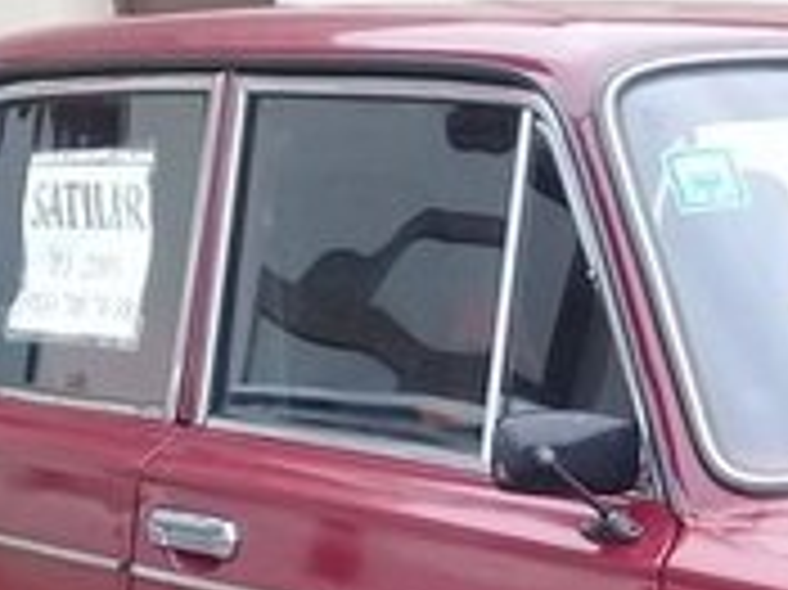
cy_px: 871
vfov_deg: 12.1
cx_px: 941
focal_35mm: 117
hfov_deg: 16.2
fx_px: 2662
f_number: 2.2
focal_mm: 3.3
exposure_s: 1/100
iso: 64
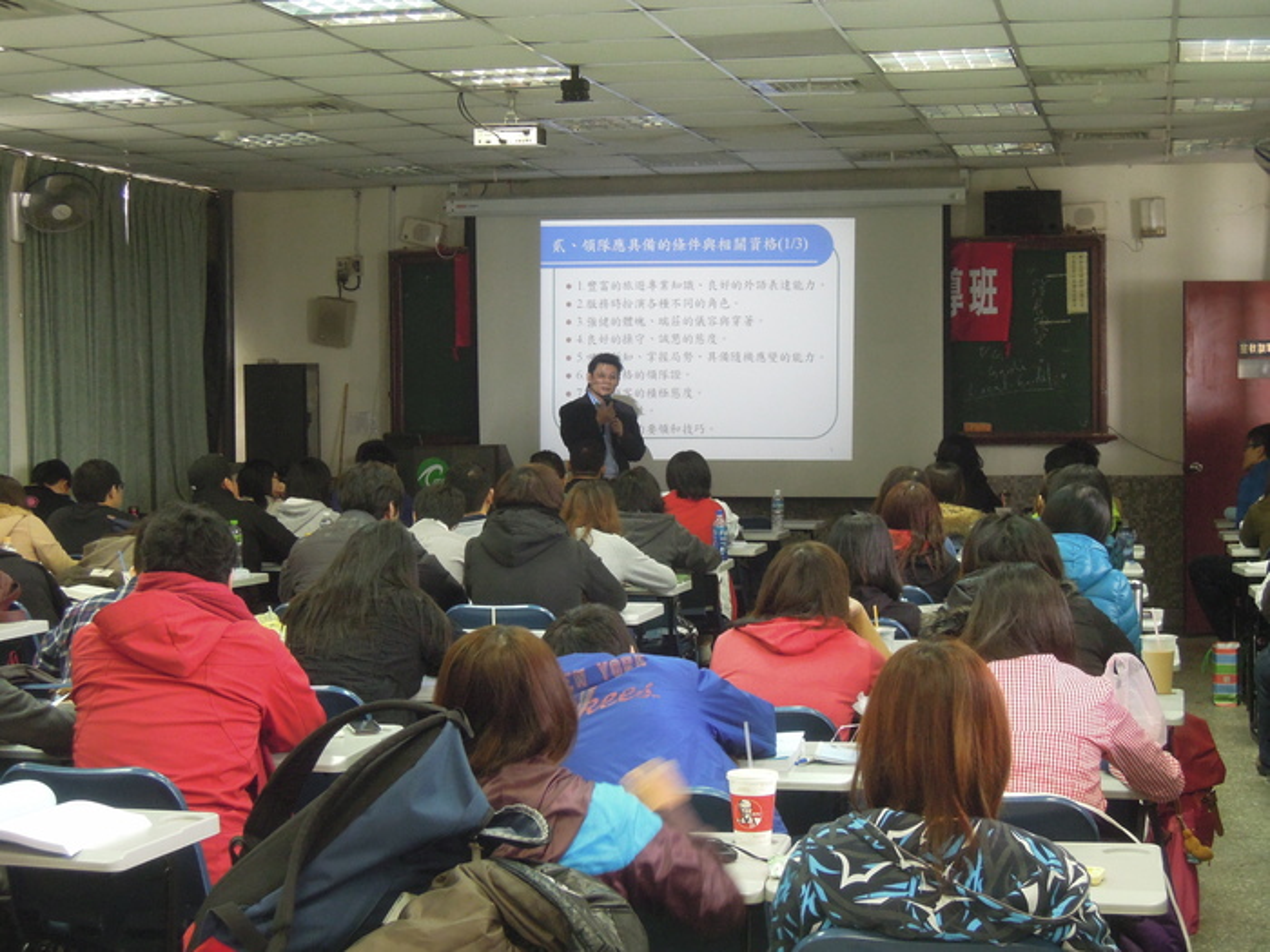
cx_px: 635
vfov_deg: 23.7
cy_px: 476
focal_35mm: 62
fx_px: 2275
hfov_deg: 31.2
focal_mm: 11.1
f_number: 4.2
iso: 640
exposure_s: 1/25
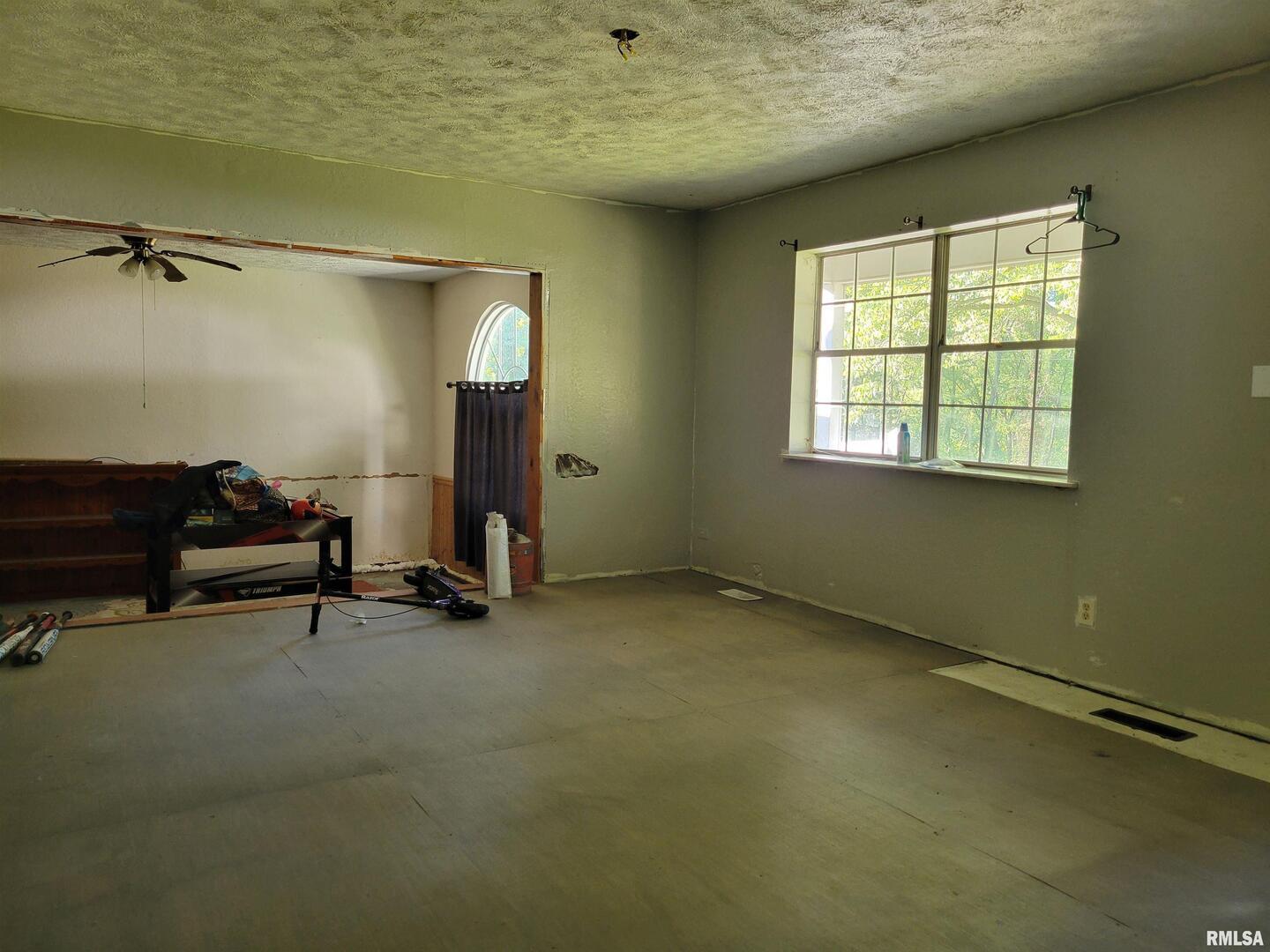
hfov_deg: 67.3
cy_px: 476
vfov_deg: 53.1
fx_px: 954
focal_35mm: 26
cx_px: 635
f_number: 1.8
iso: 160
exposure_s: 1/60
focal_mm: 5.4
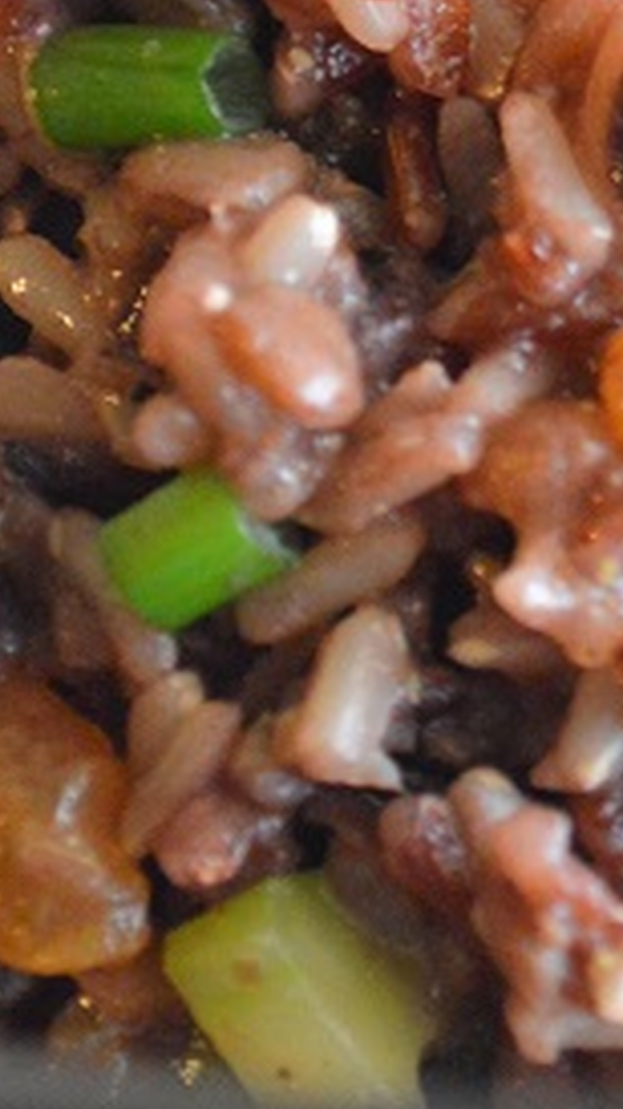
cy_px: 156
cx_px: 906
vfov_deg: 11.7
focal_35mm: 183
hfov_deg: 6.6
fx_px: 5378
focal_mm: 40
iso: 3200
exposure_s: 1/100
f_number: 5.3
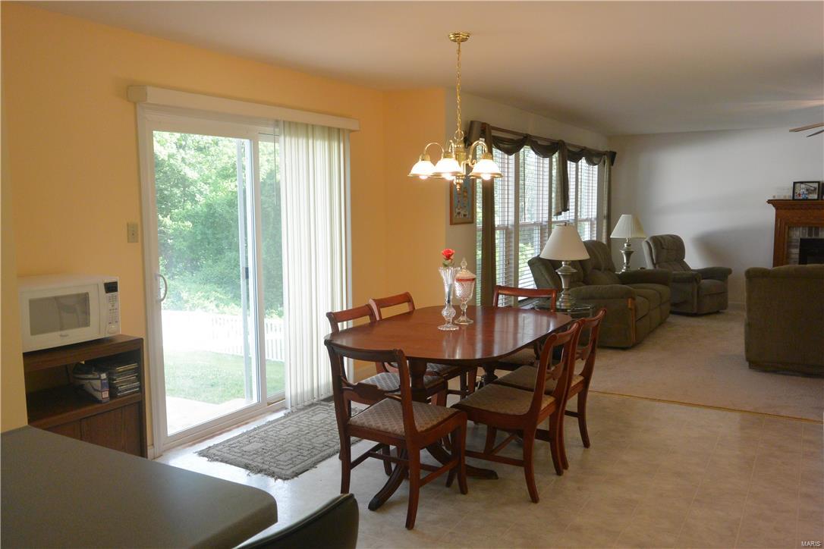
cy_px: 274
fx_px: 687
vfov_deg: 43.6
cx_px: 412
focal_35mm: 30
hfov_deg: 61.9
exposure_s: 1/125
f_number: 3.5
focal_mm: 11.4
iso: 280
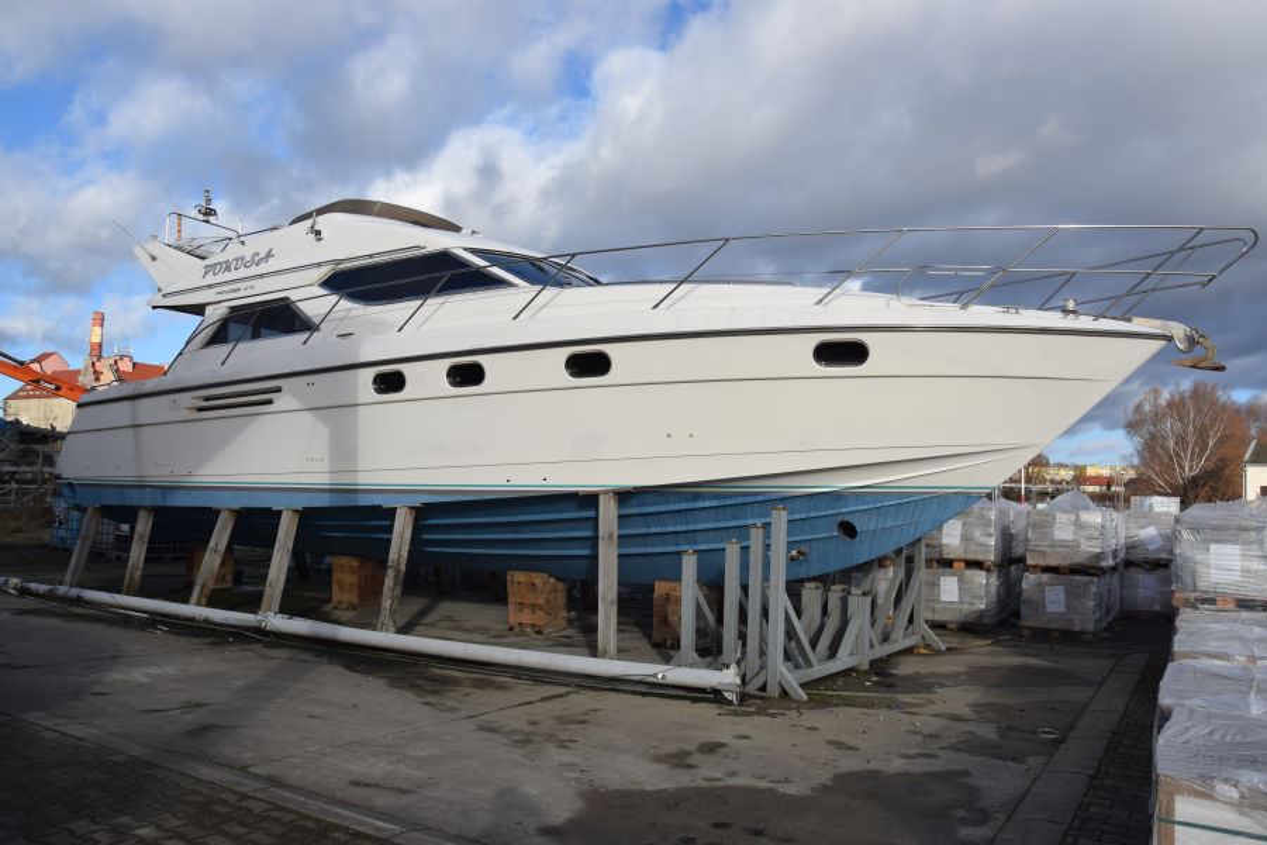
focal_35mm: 52
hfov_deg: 37.9
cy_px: 422
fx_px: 1848
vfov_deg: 25.8
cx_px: 634
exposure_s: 1/400
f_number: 10
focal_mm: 35
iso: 200
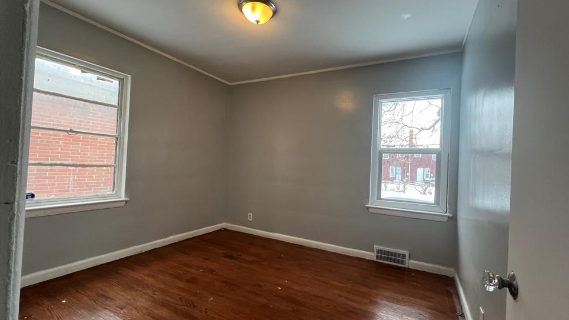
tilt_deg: +0.2
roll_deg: -2.0
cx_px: 300
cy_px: 162
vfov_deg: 70.5
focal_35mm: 15
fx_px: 226
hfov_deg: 102.9
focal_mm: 1.57
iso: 200
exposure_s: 1/120
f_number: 1.8
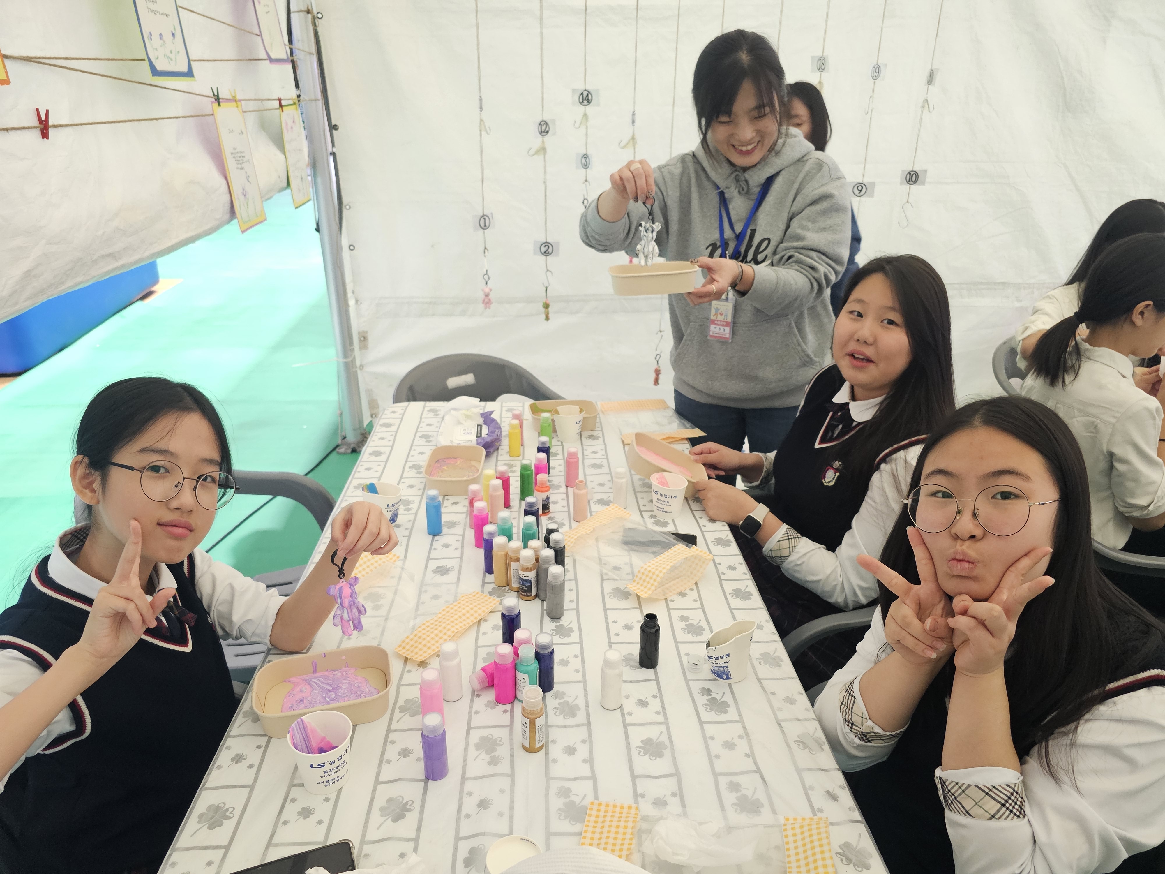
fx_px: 774
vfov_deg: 58.9
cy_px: 437
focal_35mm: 23
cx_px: 582
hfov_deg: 73.9
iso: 800
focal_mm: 6.3
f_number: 1.7
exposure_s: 1/60
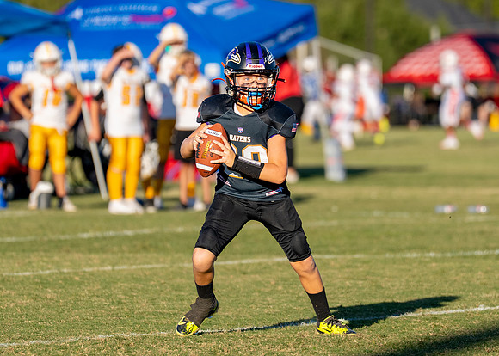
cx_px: 265
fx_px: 6697
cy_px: 140
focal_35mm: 473
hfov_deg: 4.3
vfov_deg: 3.0
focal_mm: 200
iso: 160
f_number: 2.8
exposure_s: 1/2500
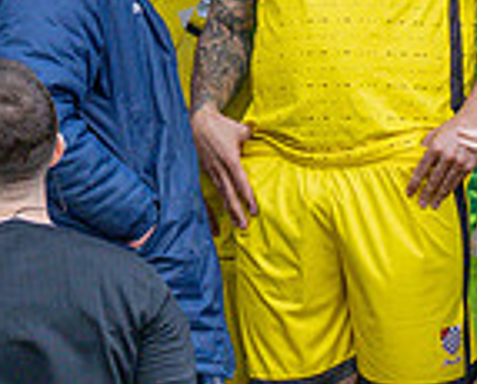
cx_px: 27
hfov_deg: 2.2
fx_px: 12647
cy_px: 311
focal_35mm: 894
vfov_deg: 1.7
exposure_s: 1/500
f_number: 5
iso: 400
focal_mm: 135
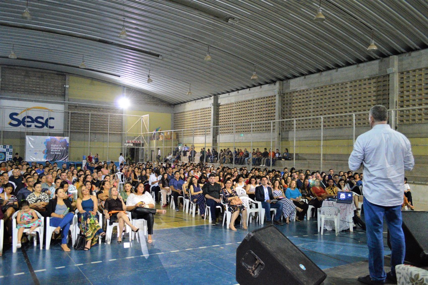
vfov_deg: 43.5
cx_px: 214
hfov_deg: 62.0
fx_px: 356
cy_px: 142
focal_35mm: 30
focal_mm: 20
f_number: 3.8
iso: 3200
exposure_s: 1/50
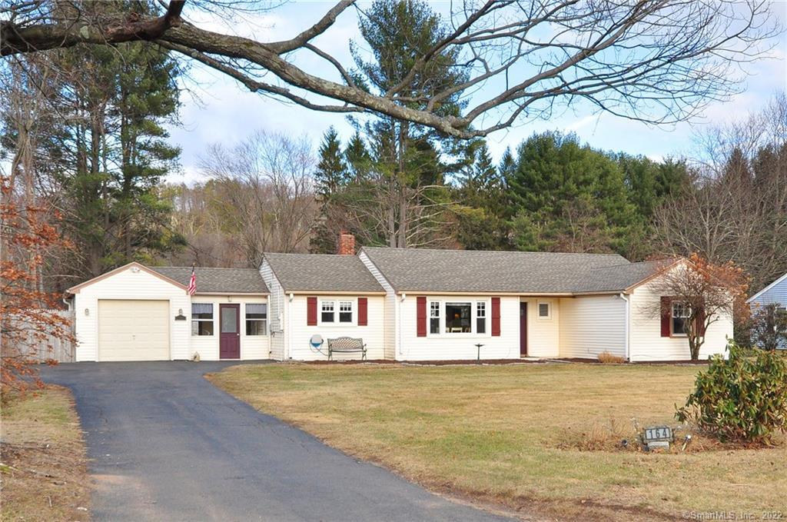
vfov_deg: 43.5
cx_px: 394
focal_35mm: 30
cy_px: 261
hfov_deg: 62.0
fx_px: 655
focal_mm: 20
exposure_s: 1/400
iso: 640
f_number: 9
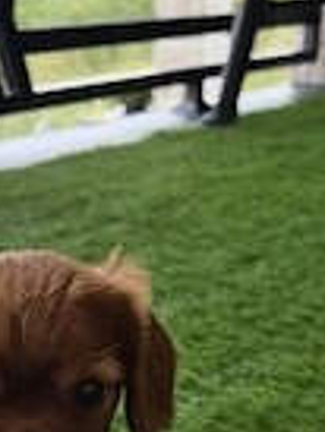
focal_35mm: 67
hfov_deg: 21.4
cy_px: 445
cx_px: 19
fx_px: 837
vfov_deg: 27.1
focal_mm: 5.4
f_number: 1.8
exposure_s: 1/2000
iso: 80
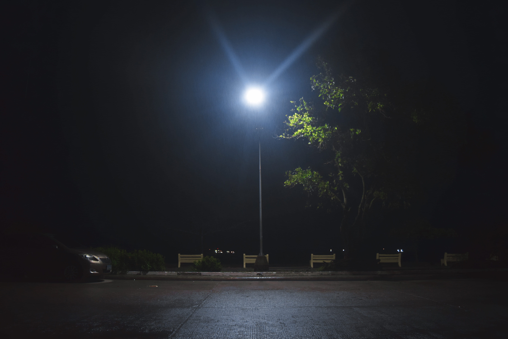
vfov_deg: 48.0
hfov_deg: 67.4
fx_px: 381
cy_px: 170
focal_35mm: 27
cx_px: 254
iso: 2500
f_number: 4.5
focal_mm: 18
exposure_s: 1/25
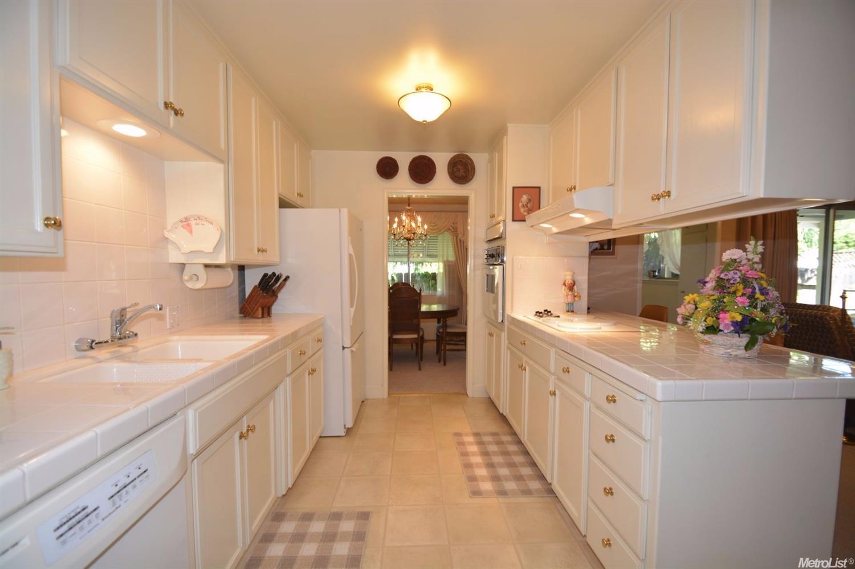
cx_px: 428
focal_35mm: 15
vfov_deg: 77.3
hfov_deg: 100.4
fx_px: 356
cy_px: 284
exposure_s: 1/60
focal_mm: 10
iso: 250
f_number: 4
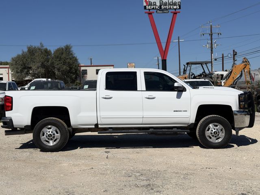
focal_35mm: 48
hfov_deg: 39.7
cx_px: 130
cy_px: 98
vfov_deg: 30.3
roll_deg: +1.5
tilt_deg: +0.3
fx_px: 361
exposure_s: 1/16129
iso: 80
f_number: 1.78
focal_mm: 6.76
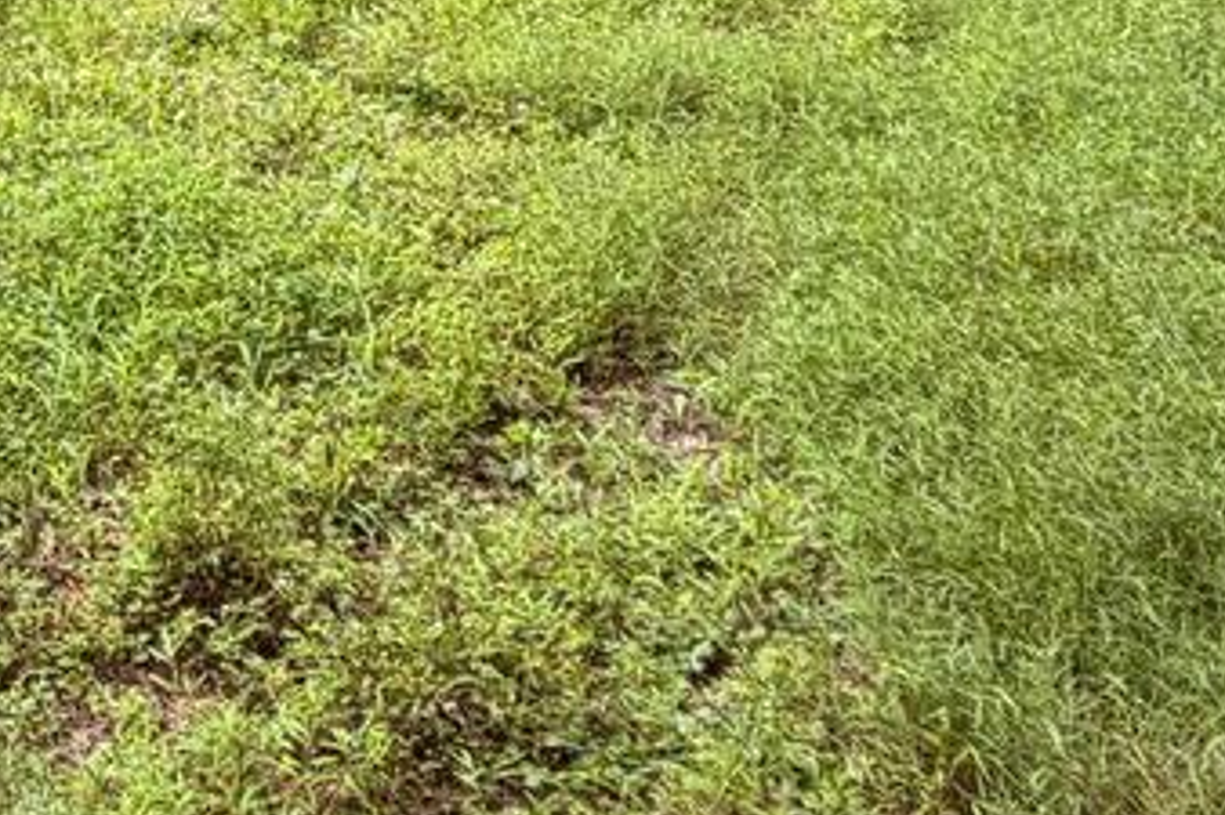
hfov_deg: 27.3
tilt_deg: +0.5
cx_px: -359
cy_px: -442
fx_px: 2109
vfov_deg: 19.0
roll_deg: -0.6
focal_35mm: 62
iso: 50
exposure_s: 1/121
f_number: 2.2
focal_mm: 2.22
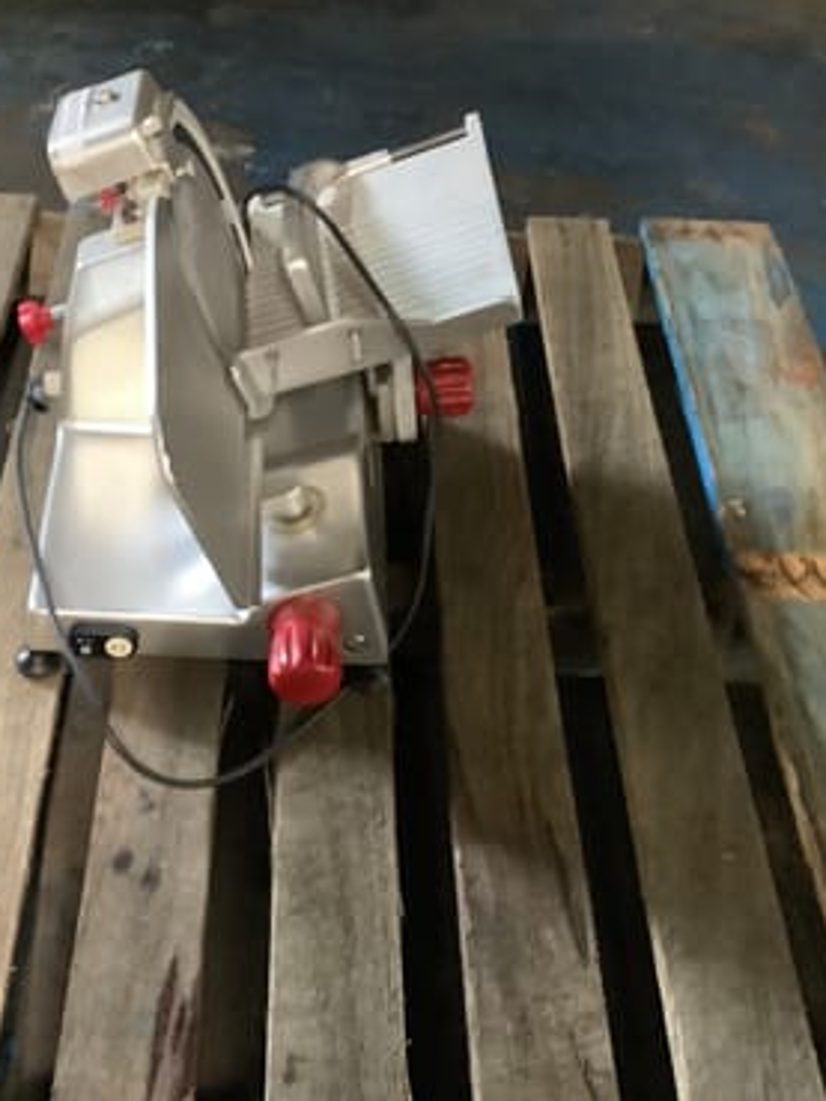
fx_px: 1335
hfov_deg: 33.5
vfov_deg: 44.8
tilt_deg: -45.3
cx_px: 179
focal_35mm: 42
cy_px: 545
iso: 640
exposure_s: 1/25
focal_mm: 3.3
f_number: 2.4
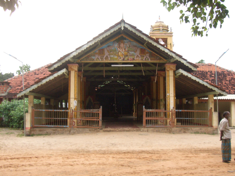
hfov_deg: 45.8
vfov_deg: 35.1
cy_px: 88
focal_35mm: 41
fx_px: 278
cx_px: 118
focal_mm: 6.8
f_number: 2.8
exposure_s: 1/80
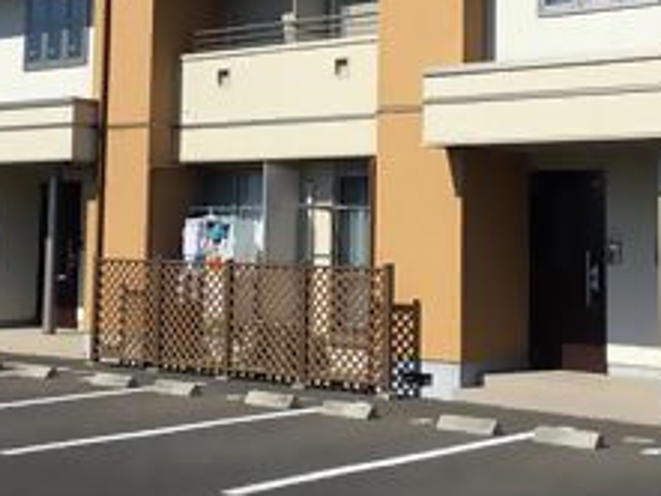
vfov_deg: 20.8
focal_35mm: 70
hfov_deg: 27.7
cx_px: 281
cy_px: 115
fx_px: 1337
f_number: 2.4
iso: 25
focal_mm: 3.3
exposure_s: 1/2146
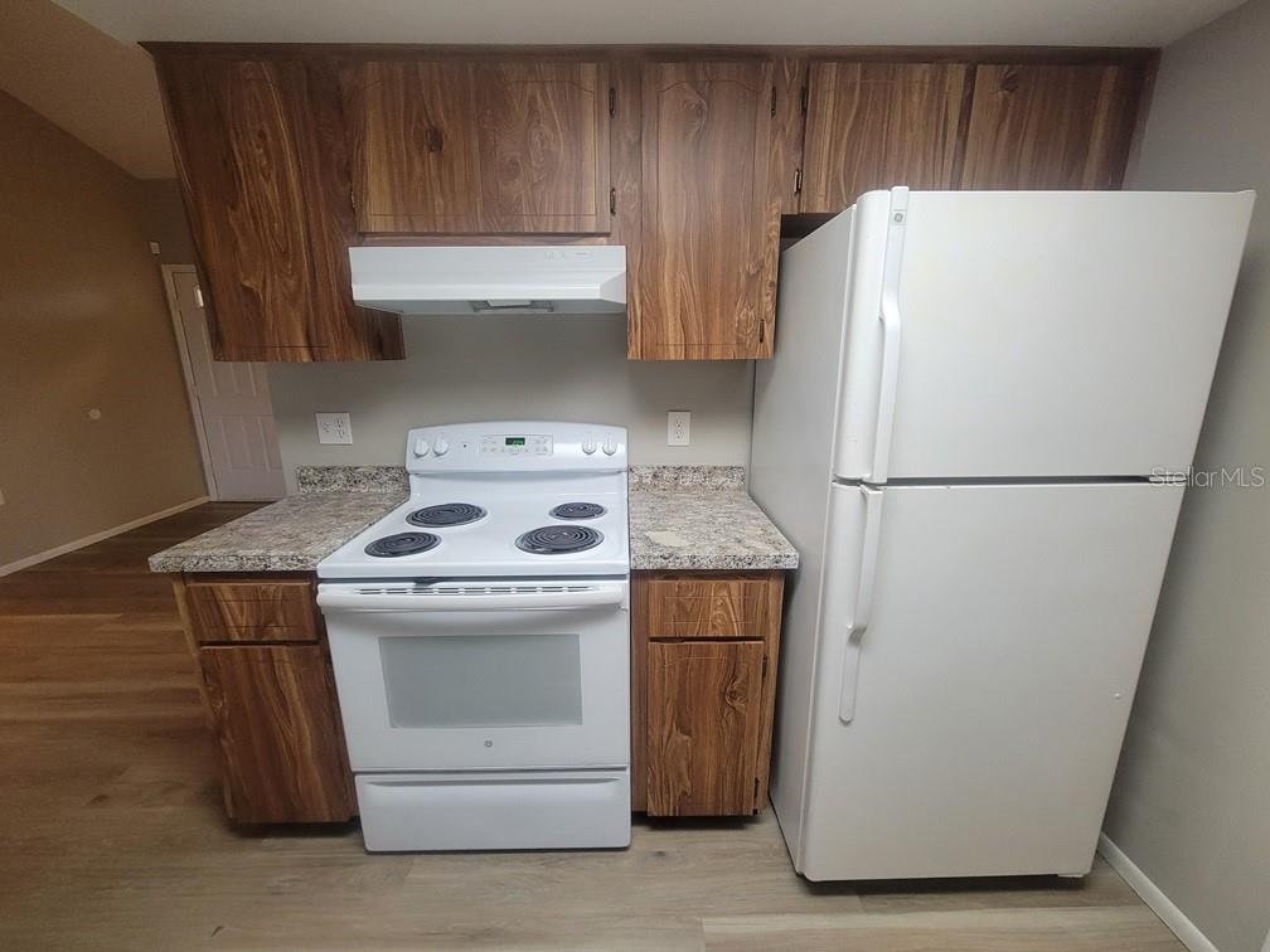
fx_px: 477
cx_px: 635
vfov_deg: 89.9
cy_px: 476
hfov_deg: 106.2
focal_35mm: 13
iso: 400
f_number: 2.2
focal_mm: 2.2
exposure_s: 1/60
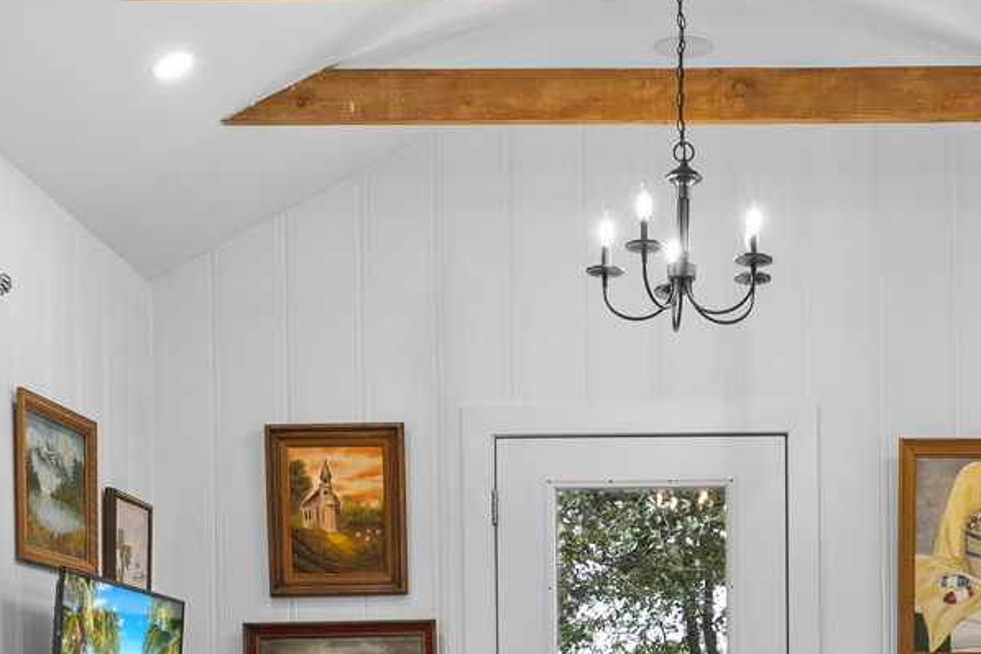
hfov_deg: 29.6
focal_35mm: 67
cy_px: 793
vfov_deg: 19.1
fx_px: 1826
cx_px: 723
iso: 125
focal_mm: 16
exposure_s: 1/2
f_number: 7.1
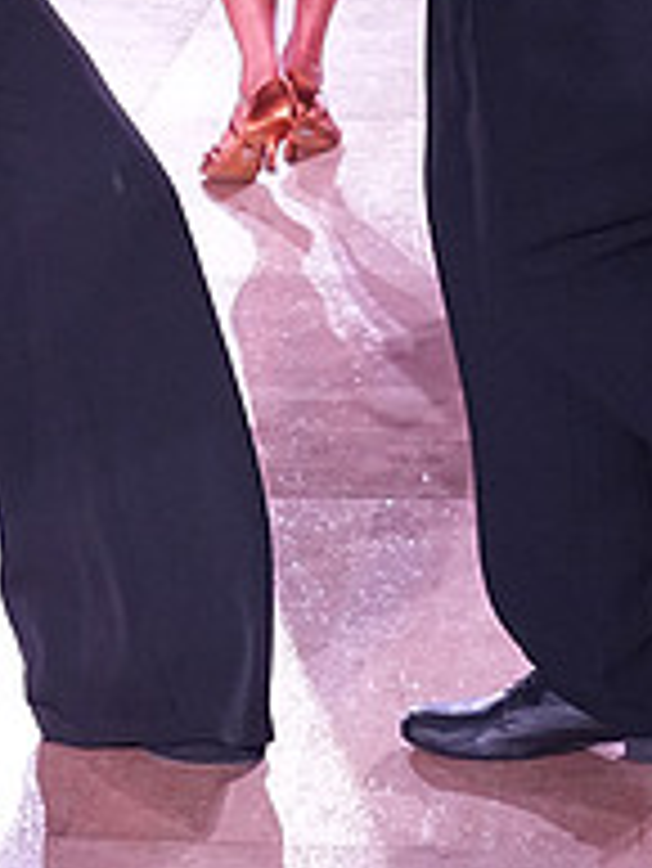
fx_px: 4641
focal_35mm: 185
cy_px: -274
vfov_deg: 10.4
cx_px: 70
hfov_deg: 8.0
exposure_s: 1/250
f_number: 6.3
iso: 3200
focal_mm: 43
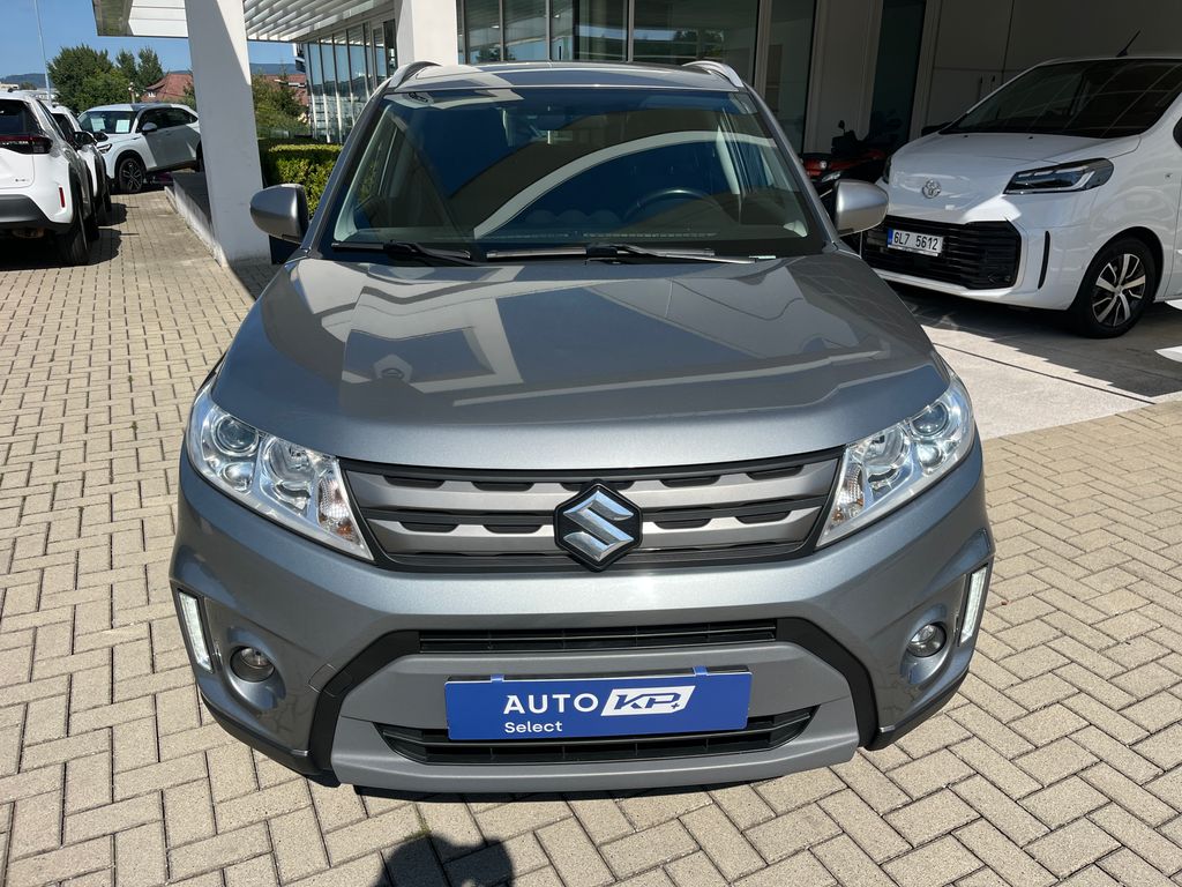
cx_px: 591
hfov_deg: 67.3
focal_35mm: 26
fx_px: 888
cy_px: 444
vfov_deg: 53.1
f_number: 1.6
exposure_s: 1/4484
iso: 50
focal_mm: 5.1
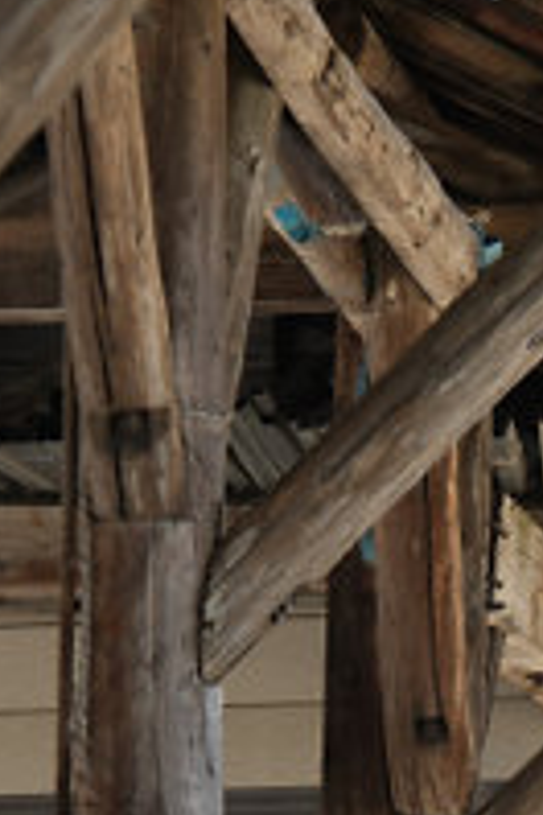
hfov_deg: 4.6
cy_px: 1054
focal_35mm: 298
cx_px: 296
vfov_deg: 6.9
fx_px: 6742
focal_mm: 51.4
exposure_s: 1/400
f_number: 2.8
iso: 160
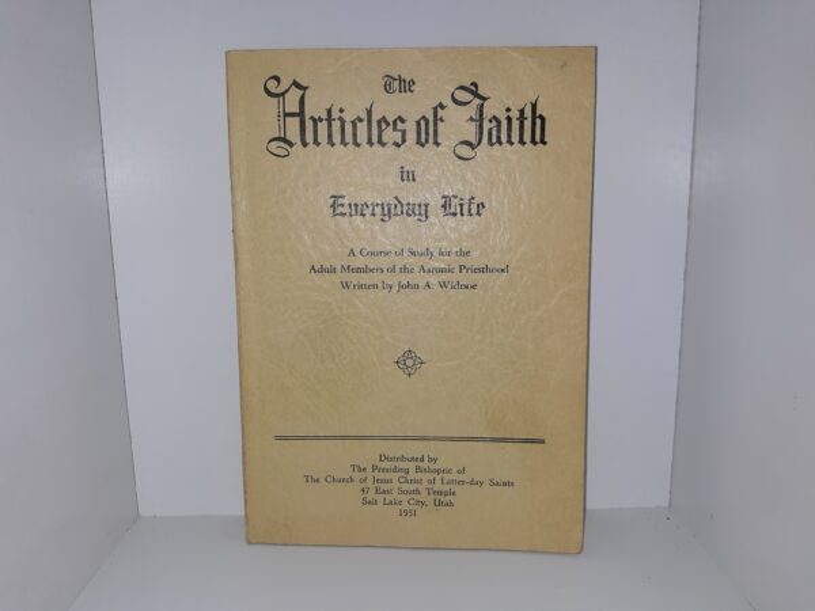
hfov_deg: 63.4
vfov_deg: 49.7
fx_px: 659
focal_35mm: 28
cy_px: 306
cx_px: 408
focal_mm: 3.7
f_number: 1.7
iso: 40
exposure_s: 1/319
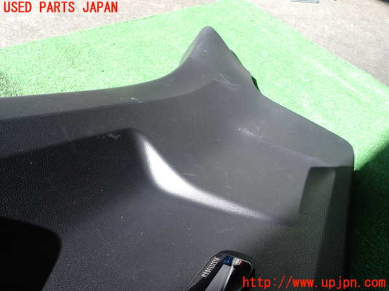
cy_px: 146
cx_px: 194
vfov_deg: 54.9
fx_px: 281
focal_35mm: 25
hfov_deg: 69.4
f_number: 2.8
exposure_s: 1/250
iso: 100
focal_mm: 4.5
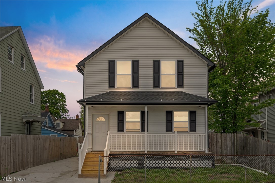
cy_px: 92
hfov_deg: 62.0
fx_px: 229
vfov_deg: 43.6
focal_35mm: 30
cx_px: 138
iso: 250
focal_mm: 20
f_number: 9
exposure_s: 1/160
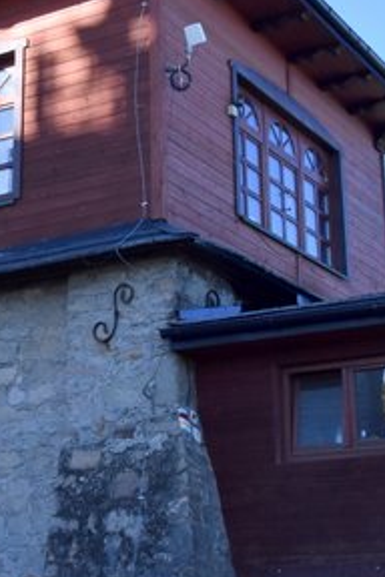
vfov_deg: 26.9
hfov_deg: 17.9
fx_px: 1203
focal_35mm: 75
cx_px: 40
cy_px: 236
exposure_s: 1/400
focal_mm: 18
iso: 800
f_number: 8
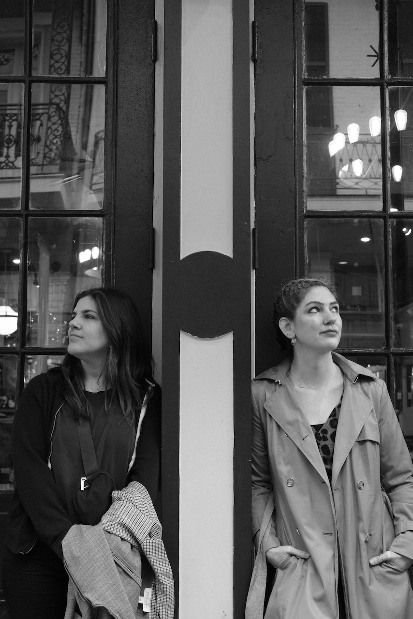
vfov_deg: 37.5
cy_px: 310
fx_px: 911
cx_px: 206
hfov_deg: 25.5
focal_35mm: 53
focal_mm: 35
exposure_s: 1/52
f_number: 5.6
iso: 640
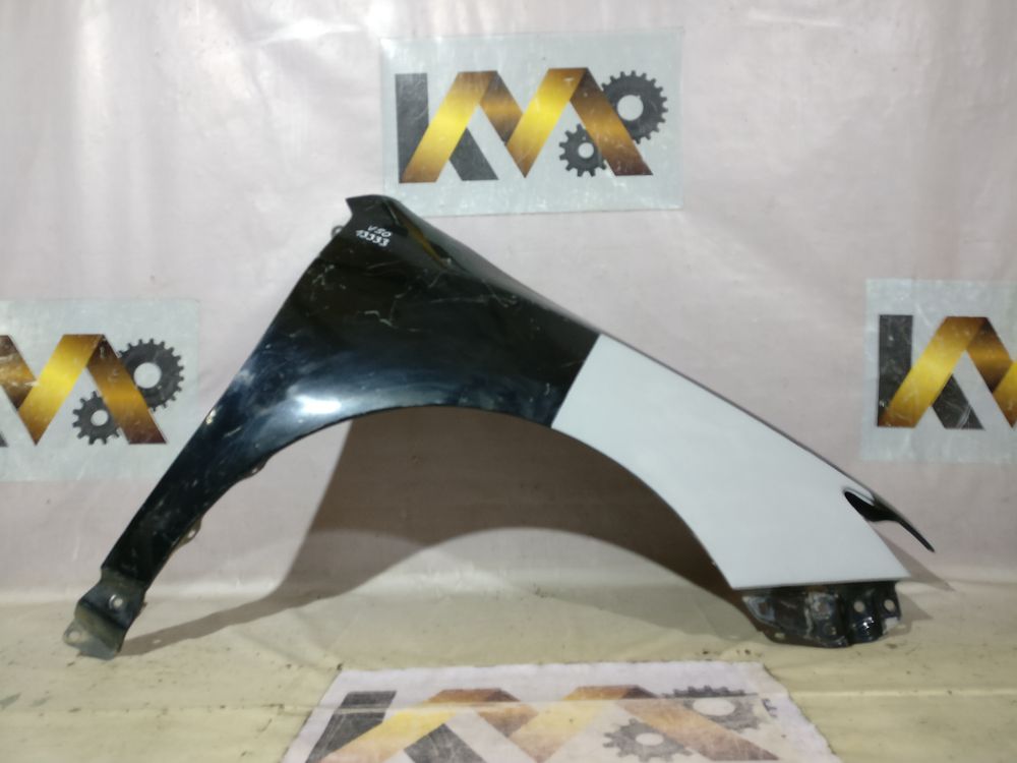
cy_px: 382
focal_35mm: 28
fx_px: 823
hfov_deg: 63.4
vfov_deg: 49.7
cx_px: 508
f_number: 2
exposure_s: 1/20
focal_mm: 4.26
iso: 500
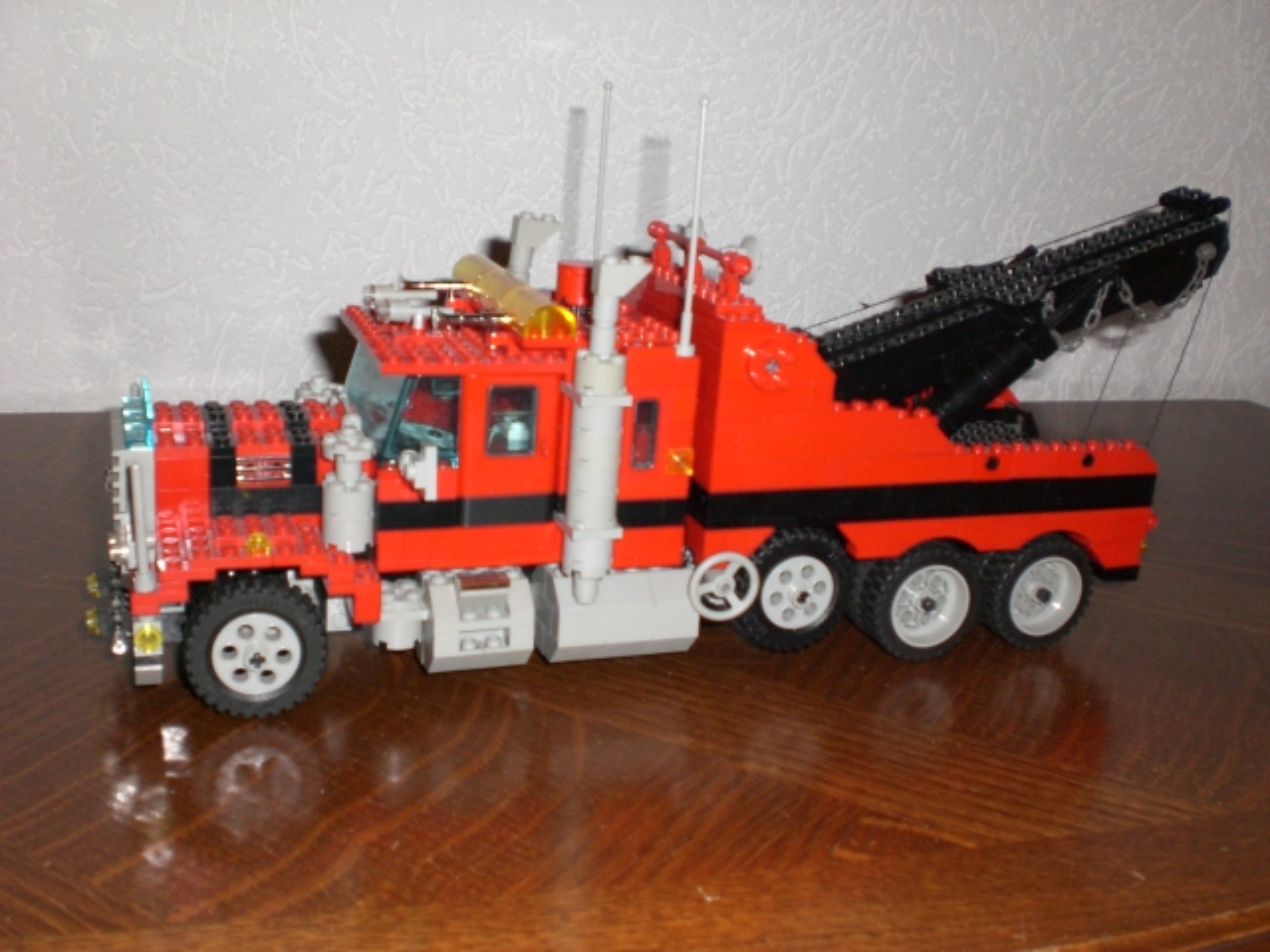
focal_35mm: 38
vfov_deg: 37.7
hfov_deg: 49.0
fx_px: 1394
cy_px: 476
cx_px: 635
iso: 200
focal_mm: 6.3
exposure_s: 1/60
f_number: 3.1
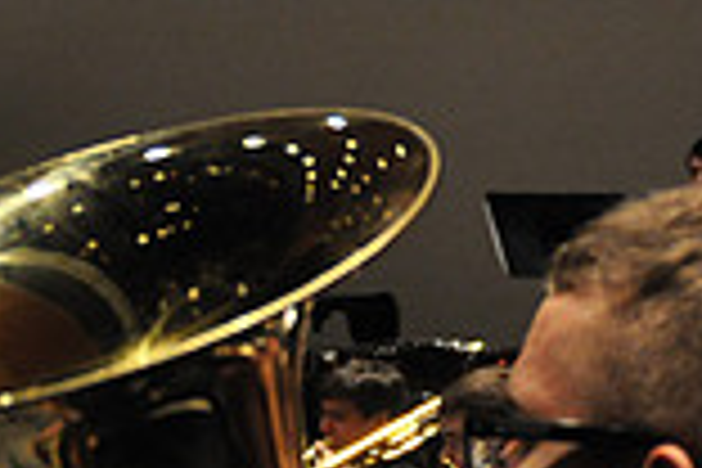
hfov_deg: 13.9
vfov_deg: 9.1
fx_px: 2827
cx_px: 0
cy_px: 790
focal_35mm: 145
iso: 1600
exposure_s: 1/250
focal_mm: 26
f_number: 2.8
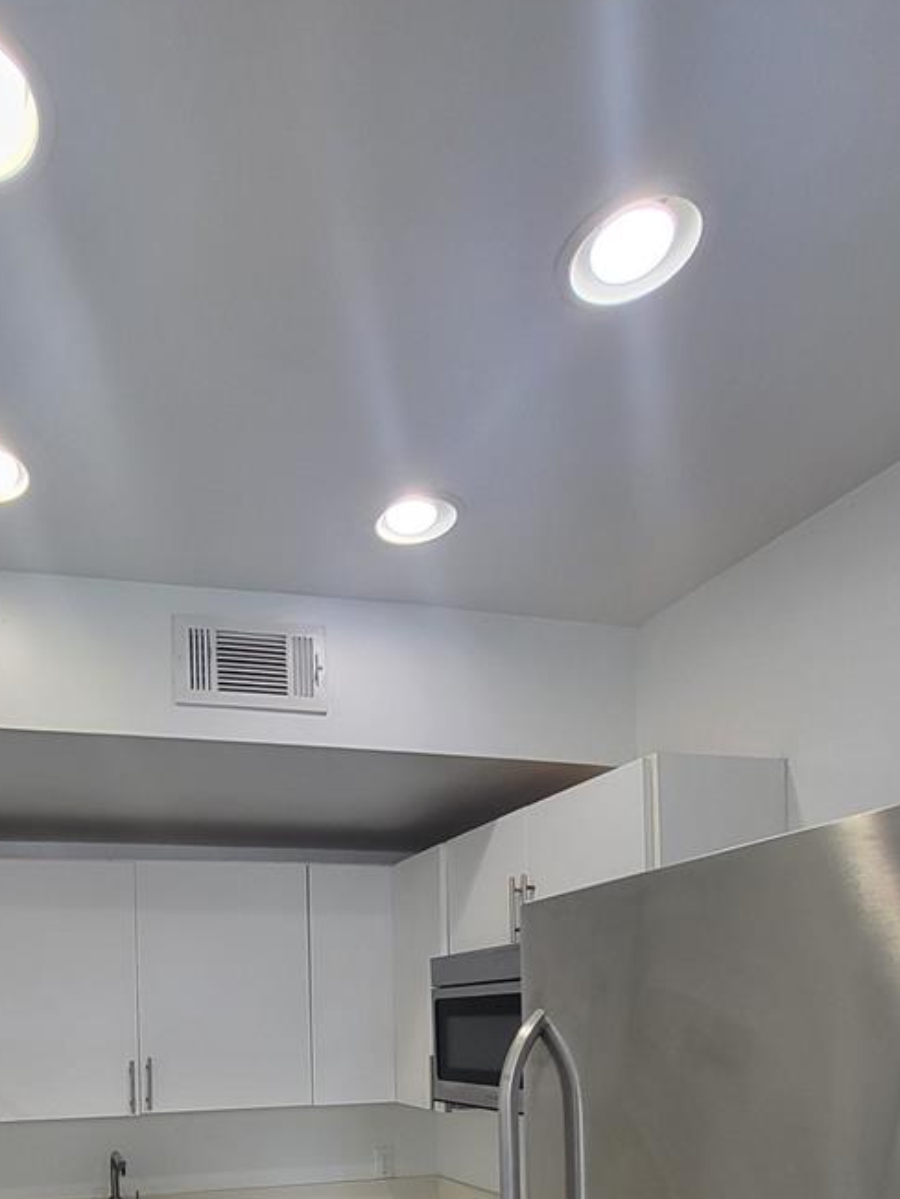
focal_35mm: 24
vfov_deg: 61.6
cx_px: 212
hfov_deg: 53.9
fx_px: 831
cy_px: 1053
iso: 80
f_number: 2.2
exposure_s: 1/60
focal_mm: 1.74
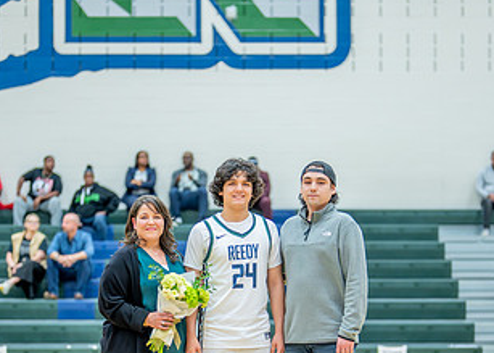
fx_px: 1515
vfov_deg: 13.2
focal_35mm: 108
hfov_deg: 18.5
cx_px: 263
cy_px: 308
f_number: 1.2
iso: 1000
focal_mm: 50
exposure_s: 1/800
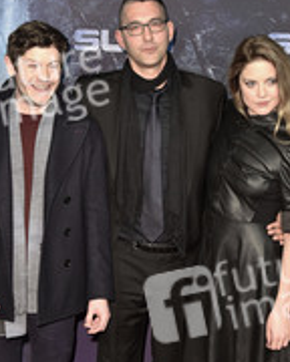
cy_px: 195
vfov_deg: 24.1
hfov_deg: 19.3
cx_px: 64
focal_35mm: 79
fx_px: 848
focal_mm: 38
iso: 1250
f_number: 5.6
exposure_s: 1/125
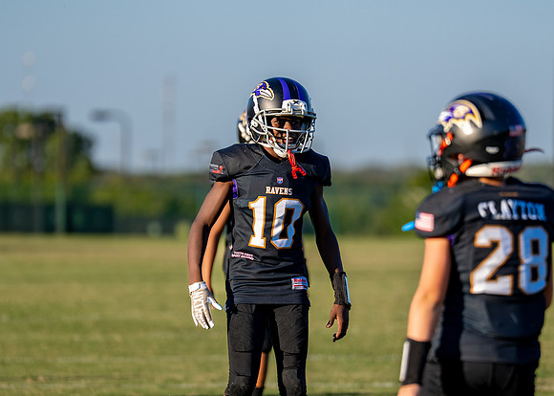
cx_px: 282
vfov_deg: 4.2
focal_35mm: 342
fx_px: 5383
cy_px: 241
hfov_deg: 5.9
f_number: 2.8
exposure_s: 1/2000
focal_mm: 200
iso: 160
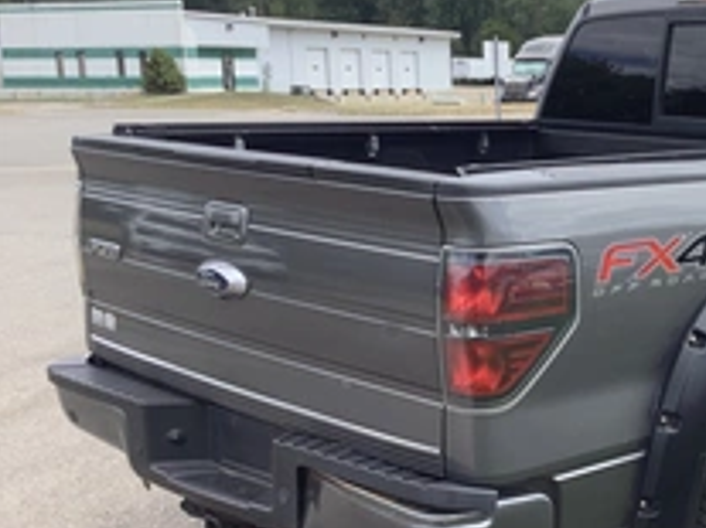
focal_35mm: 60
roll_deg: +1.6
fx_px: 1223
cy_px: 320
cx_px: 679
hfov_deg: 30.3
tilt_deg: -10.3
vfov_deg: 24.3
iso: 25
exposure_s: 1/543
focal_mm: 3.3
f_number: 2.4
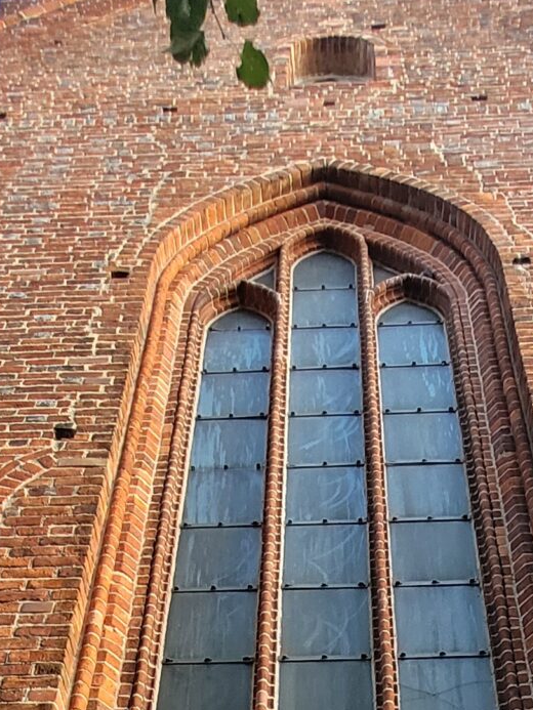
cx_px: 319
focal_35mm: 48
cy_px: 1172
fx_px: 985
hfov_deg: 30.2
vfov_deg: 24.8
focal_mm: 1.74
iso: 100
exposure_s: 1/50
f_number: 2.2
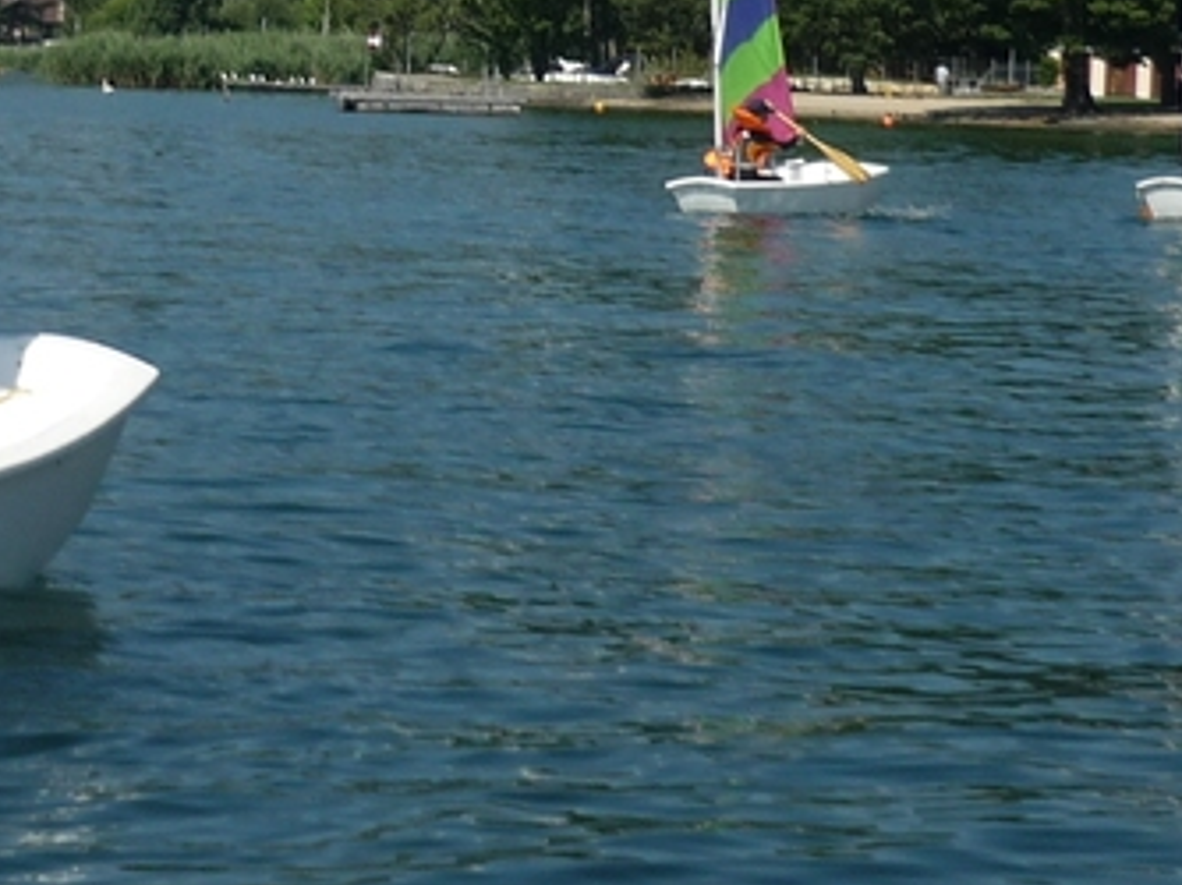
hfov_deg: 14.6
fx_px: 4606
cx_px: 276
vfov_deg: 10.9
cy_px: -21
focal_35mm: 135
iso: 100
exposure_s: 1/200
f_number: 9
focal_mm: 7.2
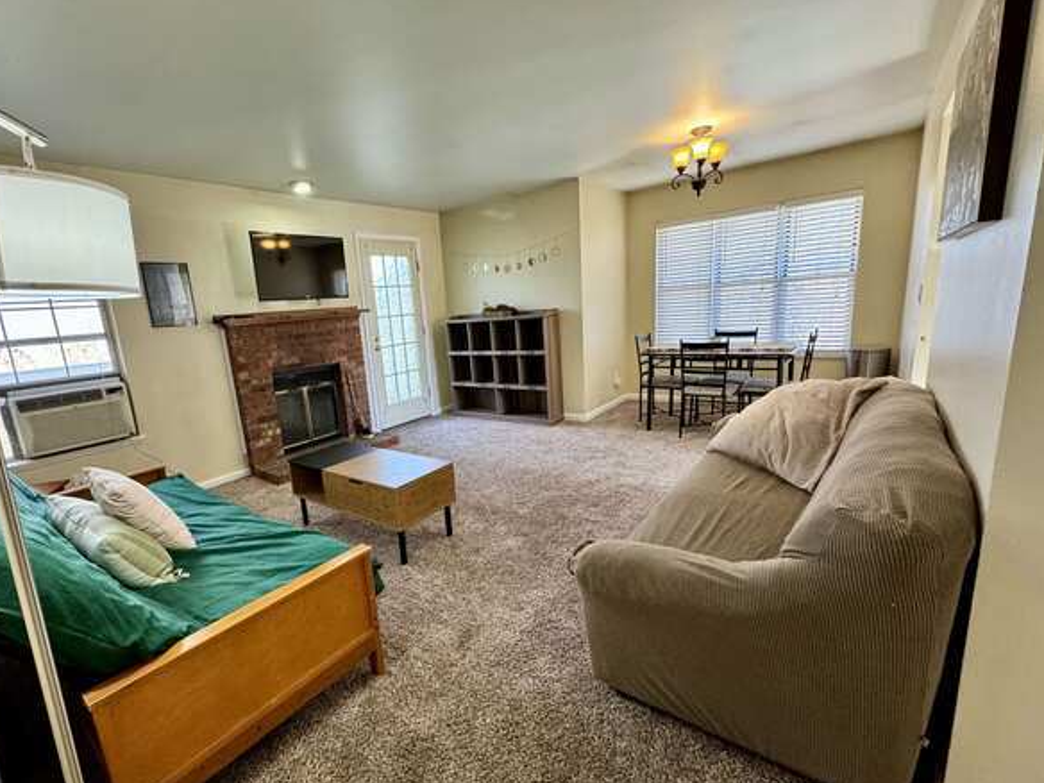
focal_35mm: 16
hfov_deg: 94.0
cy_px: 409
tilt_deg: -12.3
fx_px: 483
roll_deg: +4.5
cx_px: 459
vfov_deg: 78.1
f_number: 2.2
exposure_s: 1/60
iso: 250
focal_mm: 2.22
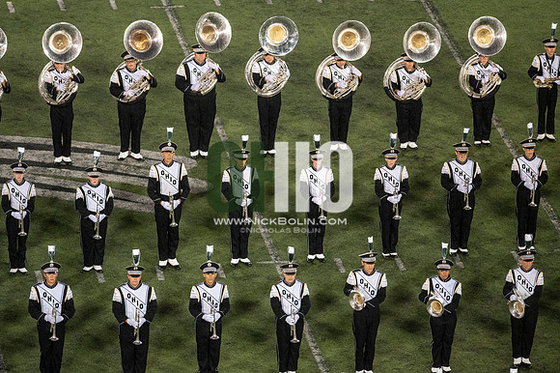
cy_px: 186
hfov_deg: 6.9
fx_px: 4664
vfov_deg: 4.6
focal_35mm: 300
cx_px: 280
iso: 6400
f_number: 2.8
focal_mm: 300
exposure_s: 1/2500
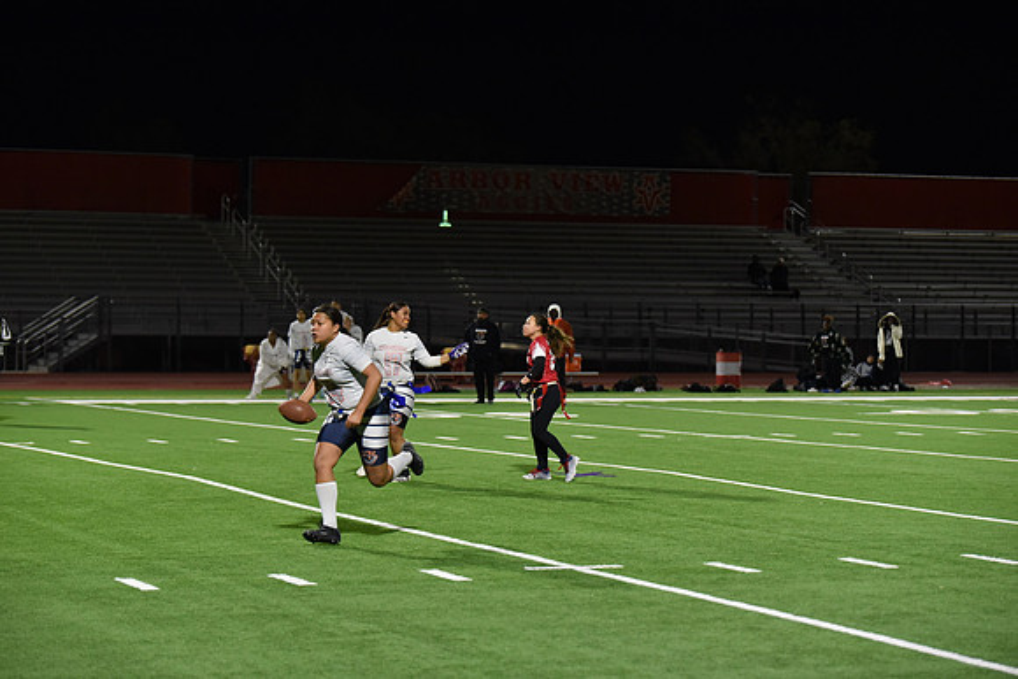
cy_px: 340
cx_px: 509
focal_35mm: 98
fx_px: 2772
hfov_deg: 20.8
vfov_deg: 14.0
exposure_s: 1/640
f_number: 2.8
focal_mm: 98
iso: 3200
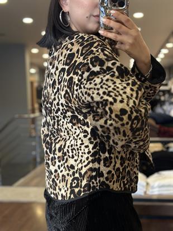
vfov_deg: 39.6
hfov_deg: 30.3
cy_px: 116
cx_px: 86
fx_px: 320
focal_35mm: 48
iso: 125
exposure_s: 1/79
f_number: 1.78
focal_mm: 6.86
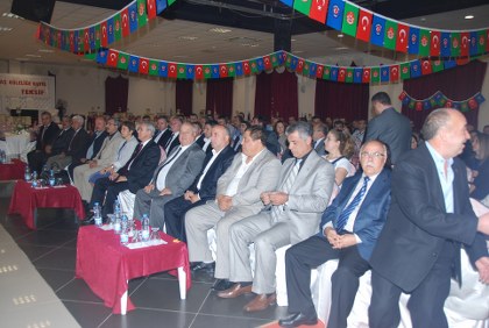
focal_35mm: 33
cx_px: 244
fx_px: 449
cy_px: 164
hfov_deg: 57.1
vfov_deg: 40.2
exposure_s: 1/60
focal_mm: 22
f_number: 4
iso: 200
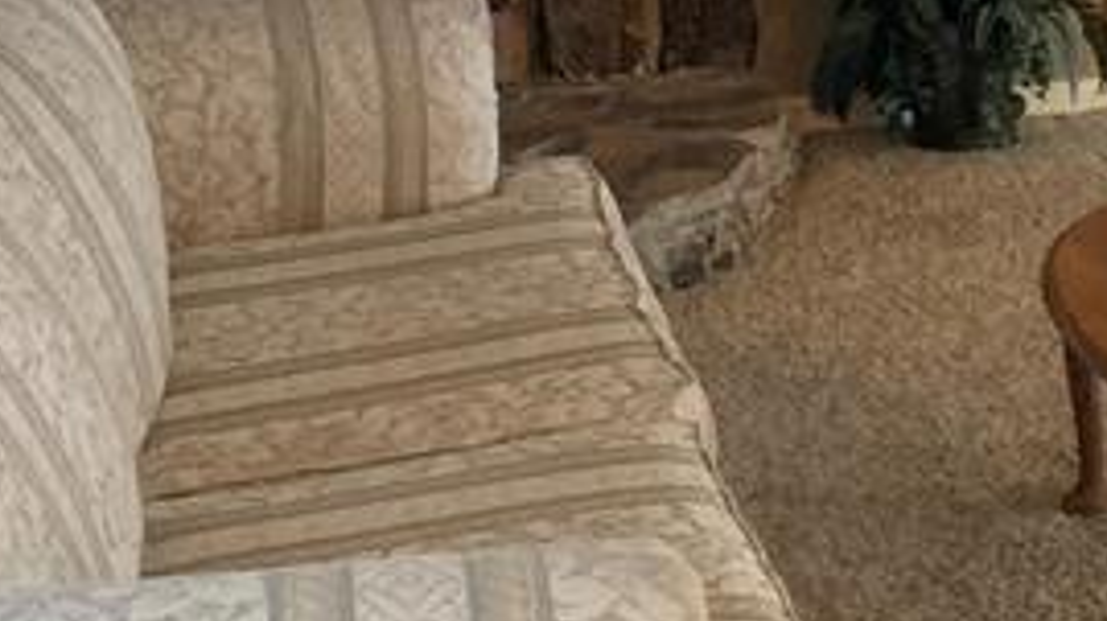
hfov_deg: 20.5
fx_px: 2963
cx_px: 1086
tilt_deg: -12.1
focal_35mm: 101
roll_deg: -0.2
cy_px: -16
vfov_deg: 11.8
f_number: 1.8
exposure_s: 1/30
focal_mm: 4.25
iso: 640
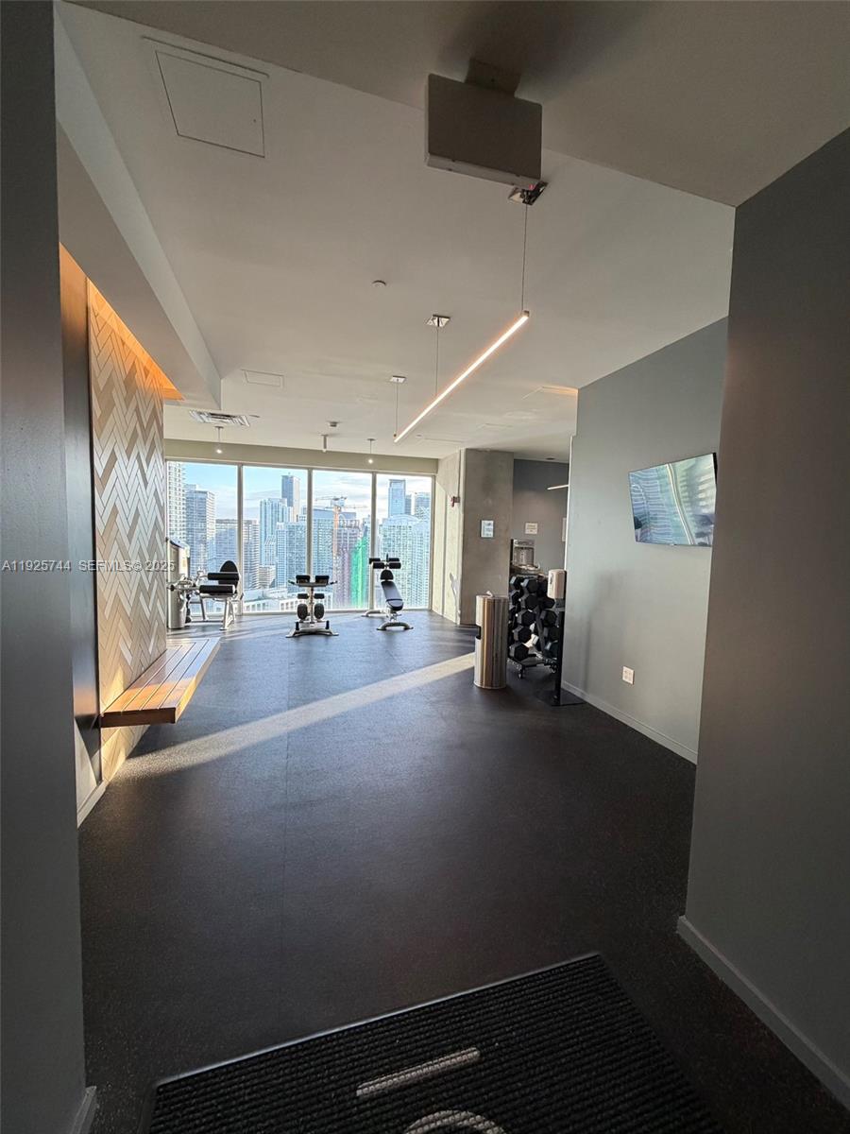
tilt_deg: -3.7
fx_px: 458
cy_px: 567
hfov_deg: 85.7
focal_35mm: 14
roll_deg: -1.7
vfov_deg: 102.1
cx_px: 425
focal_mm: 2.22
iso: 160
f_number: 2.2
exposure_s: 1/120
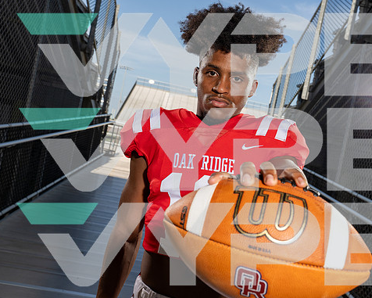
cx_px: 218
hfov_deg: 45.6
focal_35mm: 40
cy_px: 150
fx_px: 440
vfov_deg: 37.3
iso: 160
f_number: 8
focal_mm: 35
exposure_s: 1/250
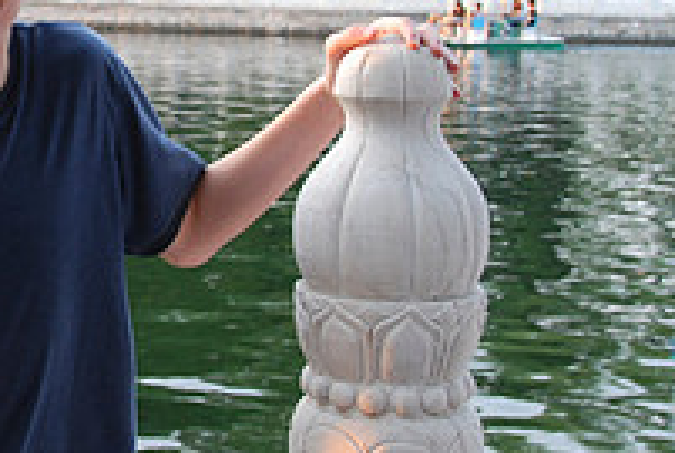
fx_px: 1785
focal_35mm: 95
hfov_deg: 20.9
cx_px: 54
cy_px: 87
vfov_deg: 14.4
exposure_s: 1/50
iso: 200
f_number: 3.8
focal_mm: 22
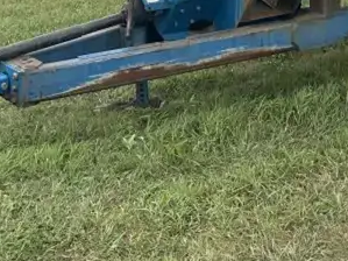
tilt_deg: +0.7
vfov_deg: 17.2
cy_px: -130
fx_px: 774
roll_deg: -0.7
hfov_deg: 24.3
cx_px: 341
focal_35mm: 77
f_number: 1.78
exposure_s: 1/1812
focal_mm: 6.86
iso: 80
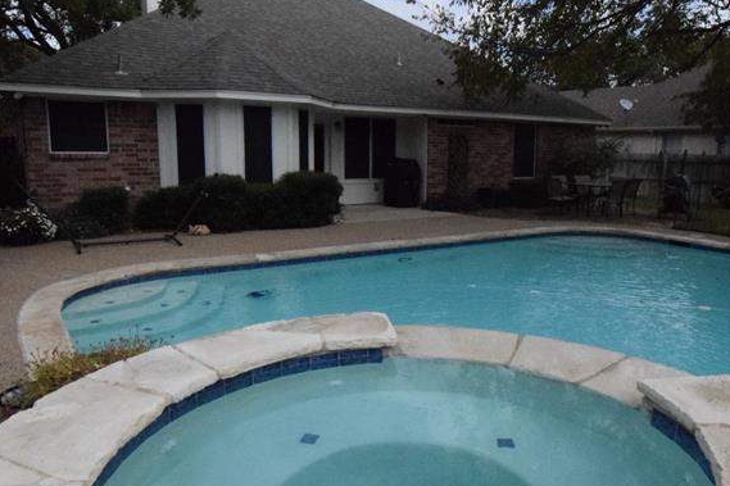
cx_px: 429
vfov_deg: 47.9
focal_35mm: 27
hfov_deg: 66.9
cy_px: 245
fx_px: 547
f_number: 18
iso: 9000
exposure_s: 1/4000
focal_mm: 10
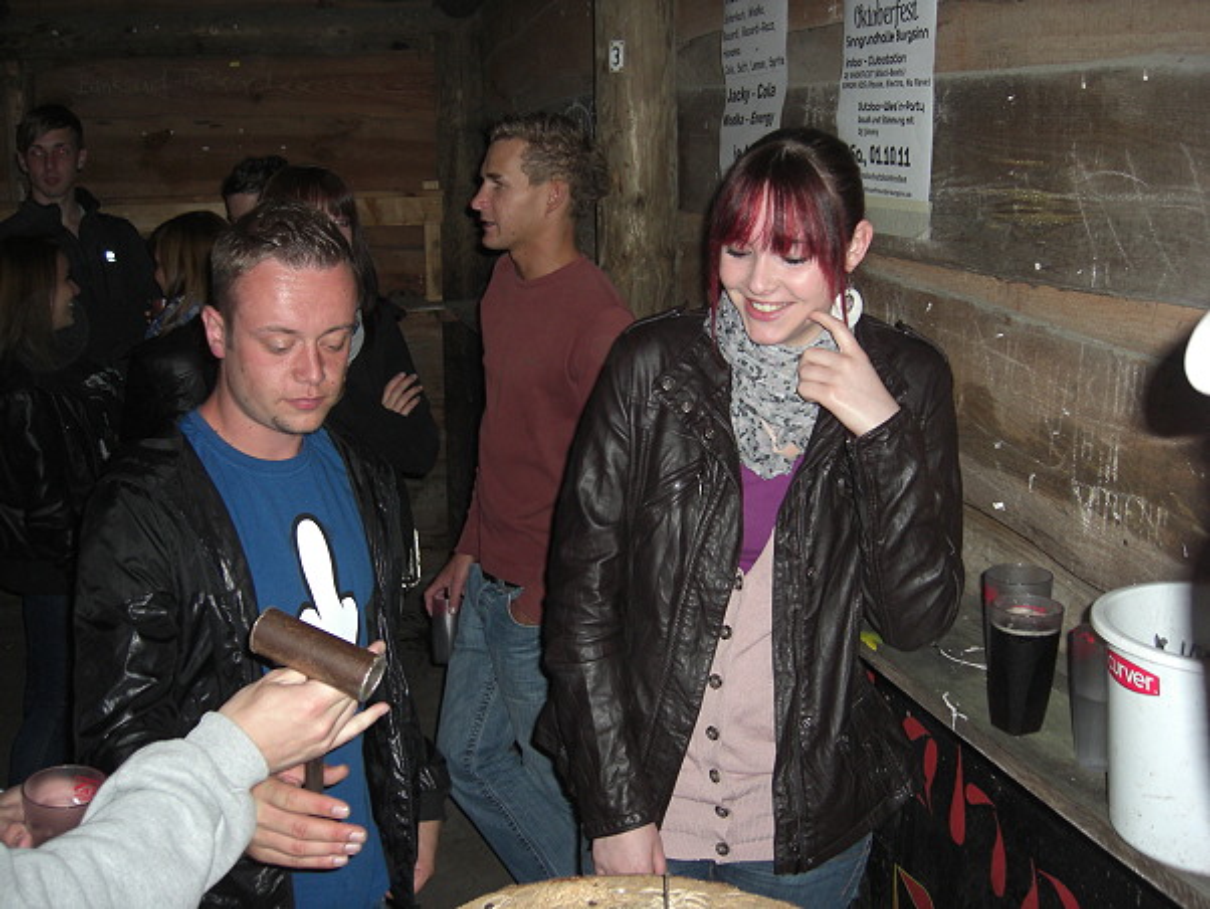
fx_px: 1329
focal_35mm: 38
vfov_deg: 37.7
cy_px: 454
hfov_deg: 49.0
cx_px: 605
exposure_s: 1/60
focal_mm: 7.9
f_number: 2.8
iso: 200
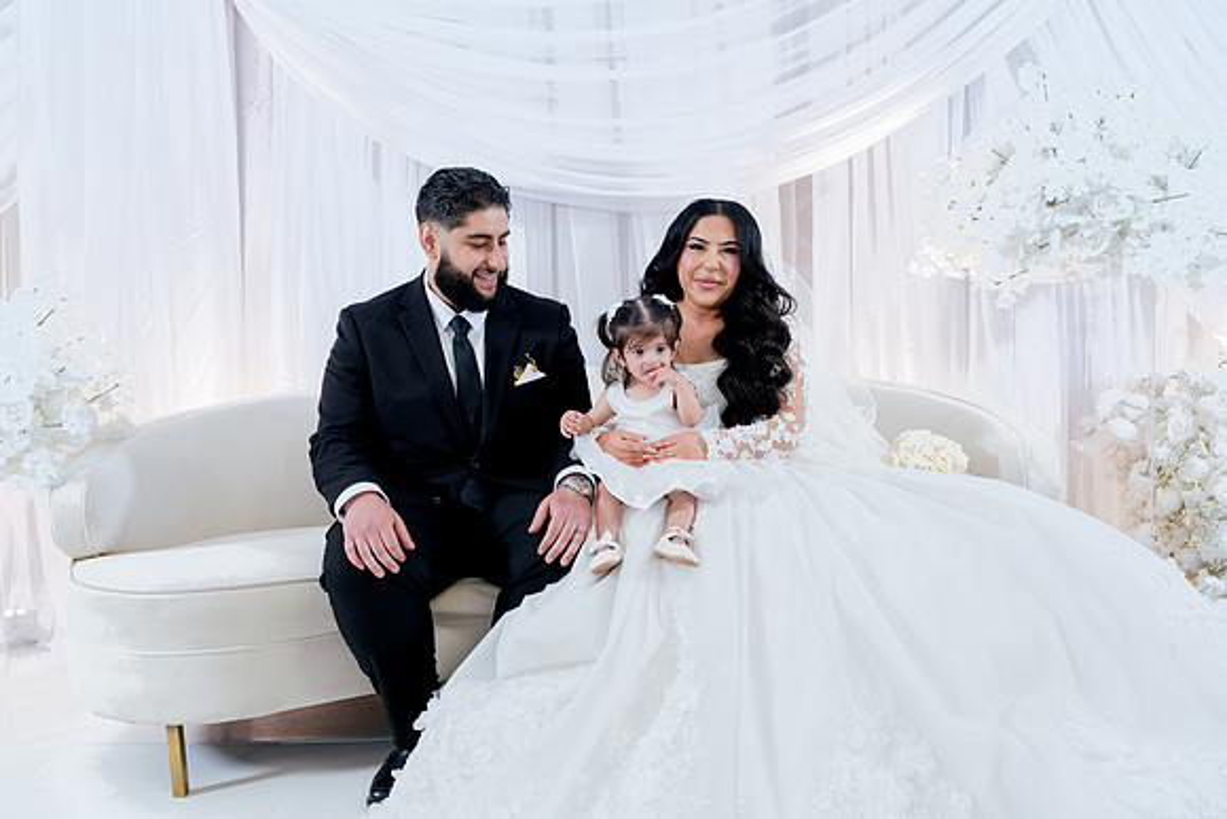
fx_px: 955
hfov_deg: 65.5
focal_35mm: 28
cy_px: 410
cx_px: 614
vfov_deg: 46.4
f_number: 2.8
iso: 800
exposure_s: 1/160
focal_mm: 28
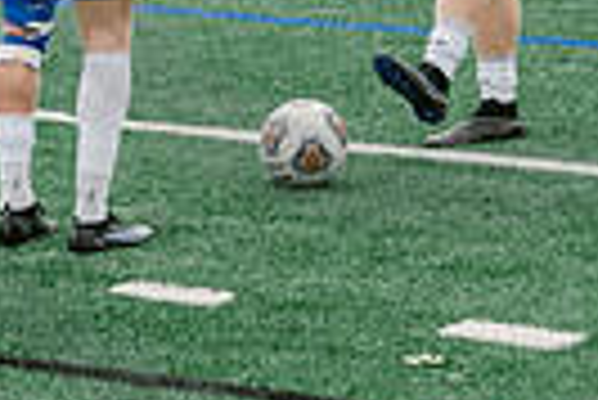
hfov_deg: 6.7
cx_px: 427
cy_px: -209
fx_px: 5088
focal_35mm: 306
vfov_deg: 4.5
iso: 400
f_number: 5.6
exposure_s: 1/320
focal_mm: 70
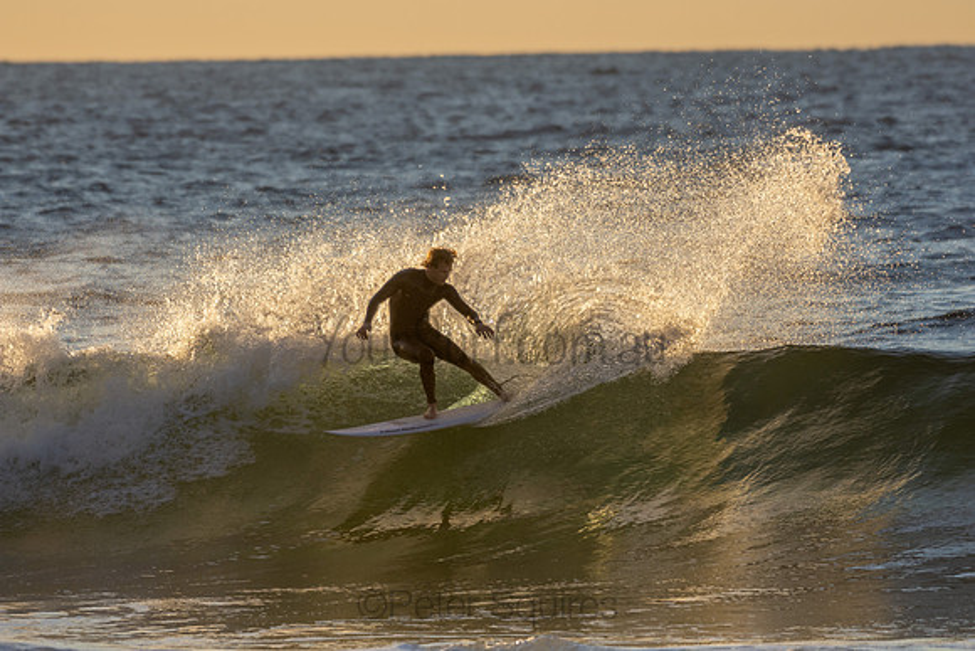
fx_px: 15440
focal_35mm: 570
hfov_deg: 3.6
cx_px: 488
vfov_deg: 2.4
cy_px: 326
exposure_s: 1/1000
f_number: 5.6
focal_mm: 380
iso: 220
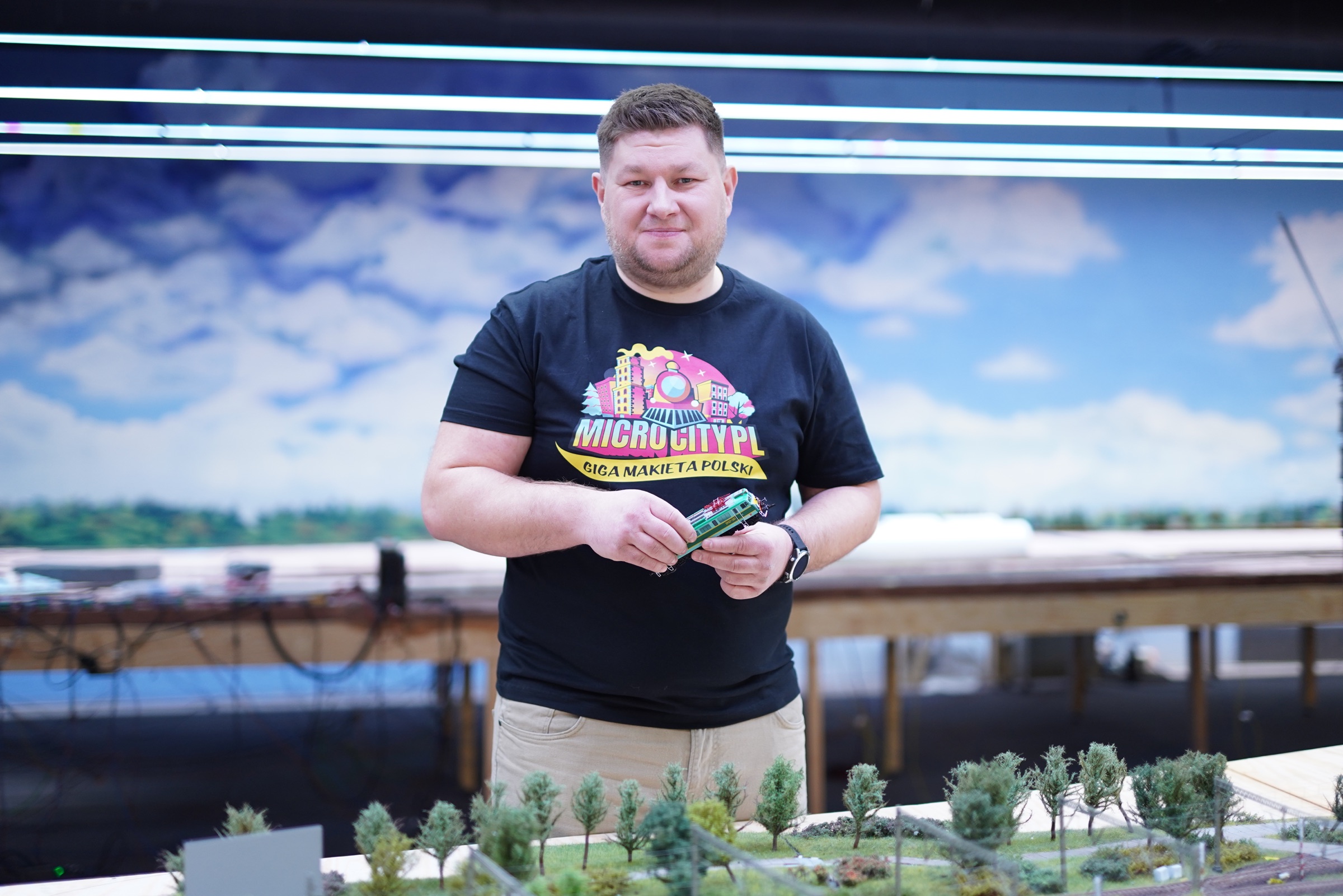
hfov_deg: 39.6
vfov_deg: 27.0
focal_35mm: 50
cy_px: 448
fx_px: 1865
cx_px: 672
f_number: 1.4
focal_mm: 50
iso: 640
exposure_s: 1/100
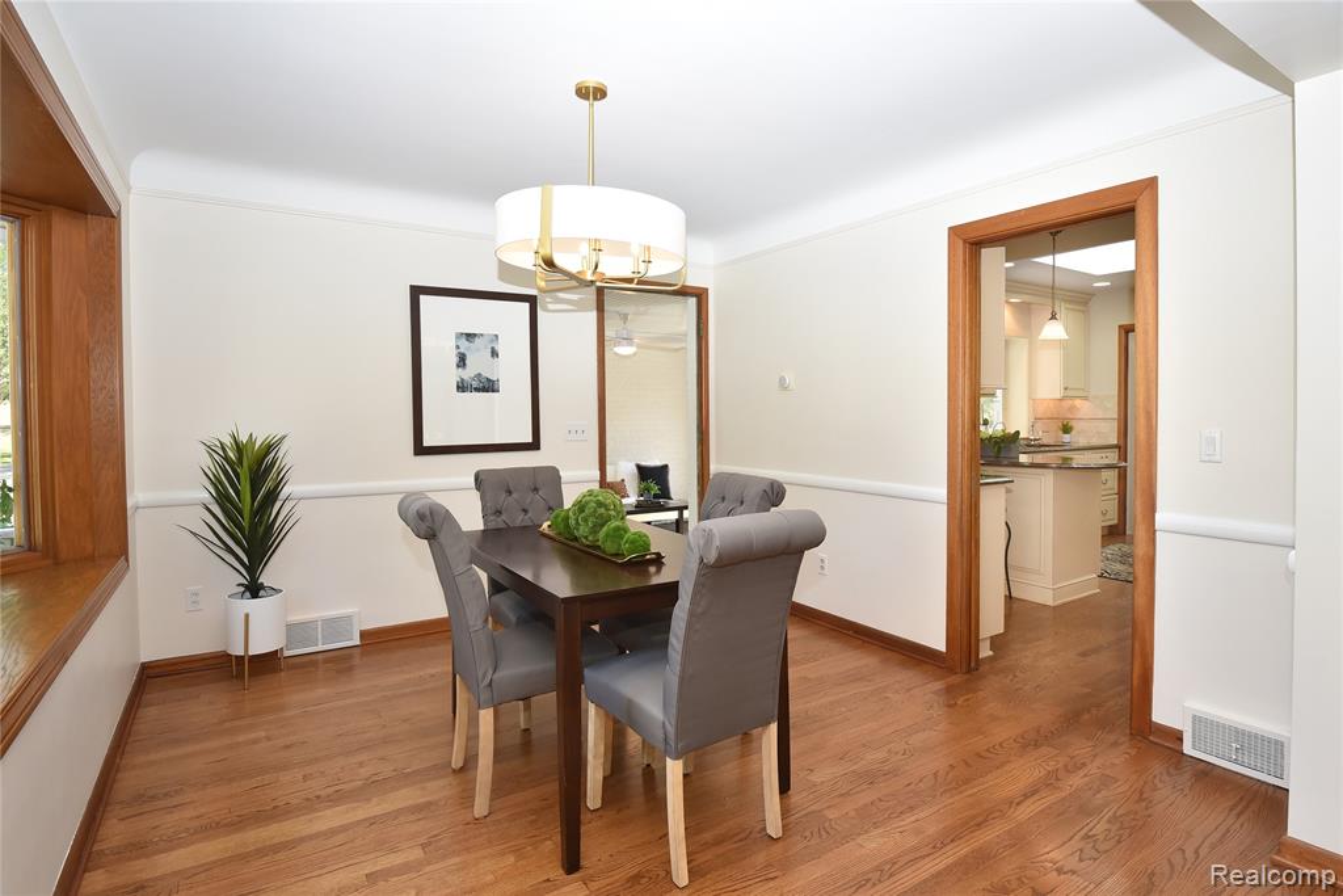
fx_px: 634
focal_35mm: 17
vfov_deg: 70.5
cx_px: 672
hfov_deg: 93.3
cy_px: 448
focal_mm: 17
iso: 640
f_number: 9
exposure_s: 1/60
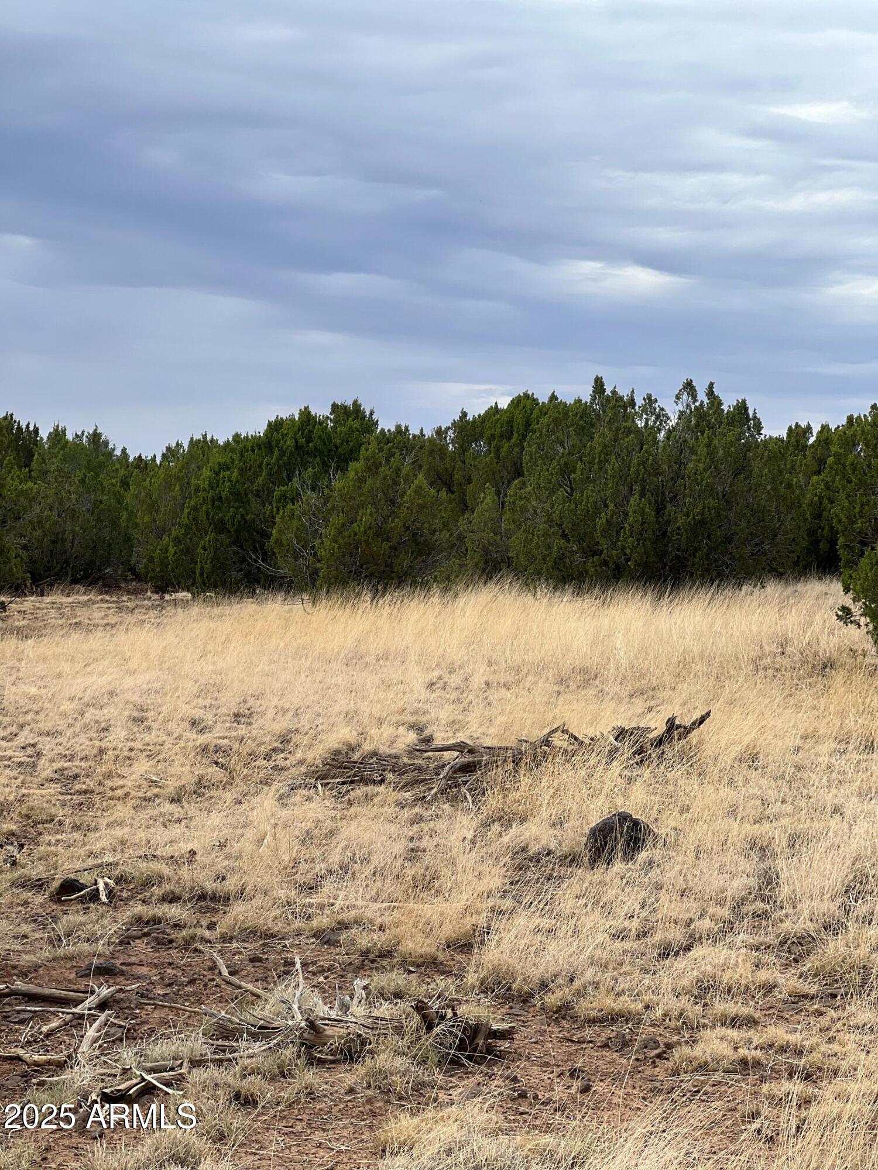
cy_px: 585
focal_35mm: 77
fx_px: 2604
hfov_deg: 19.1
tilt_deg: -0.3
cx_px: 439
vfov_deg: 25.3
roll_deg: -1.9
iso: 32
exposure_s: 1/471
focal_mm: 9
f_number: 2.8
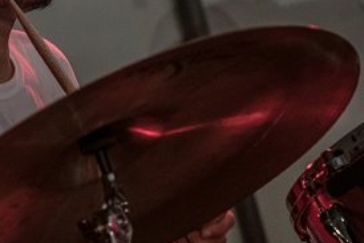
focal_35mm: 413
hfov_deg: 5.0
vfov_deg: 3.3
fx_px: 4181
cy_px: 98
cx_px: 161
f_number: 4.5
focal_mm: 105
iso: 640
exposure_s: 1/320
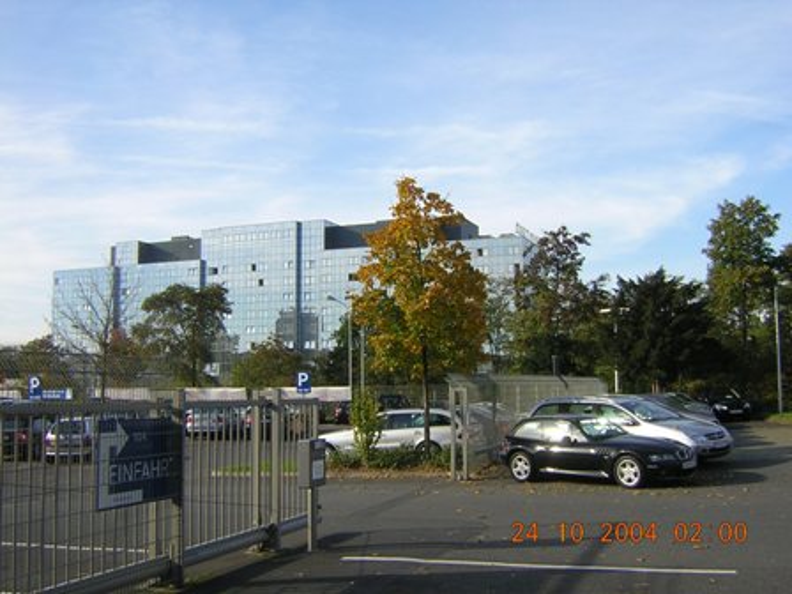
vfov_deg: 39.7
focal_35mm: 36
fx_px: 824
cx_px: 396
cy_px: 297
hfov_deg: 51.4
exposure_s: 1/183
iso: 100
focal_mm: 4.7
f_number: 5.2
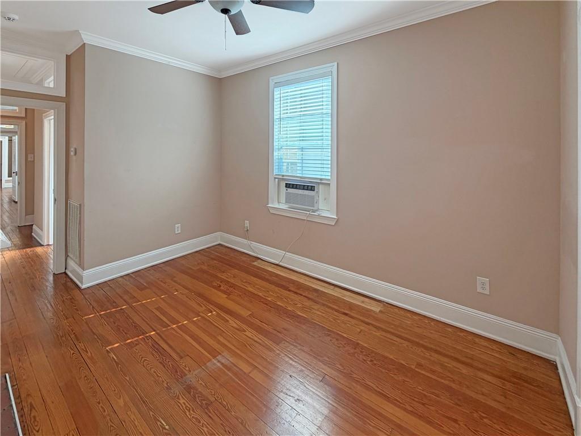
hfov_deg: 102.1
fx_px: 235
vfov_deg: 85.7
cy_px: 218
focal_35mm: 14
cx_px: 290
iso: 100
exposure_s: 1/120
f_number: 2.2
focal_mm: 2.22
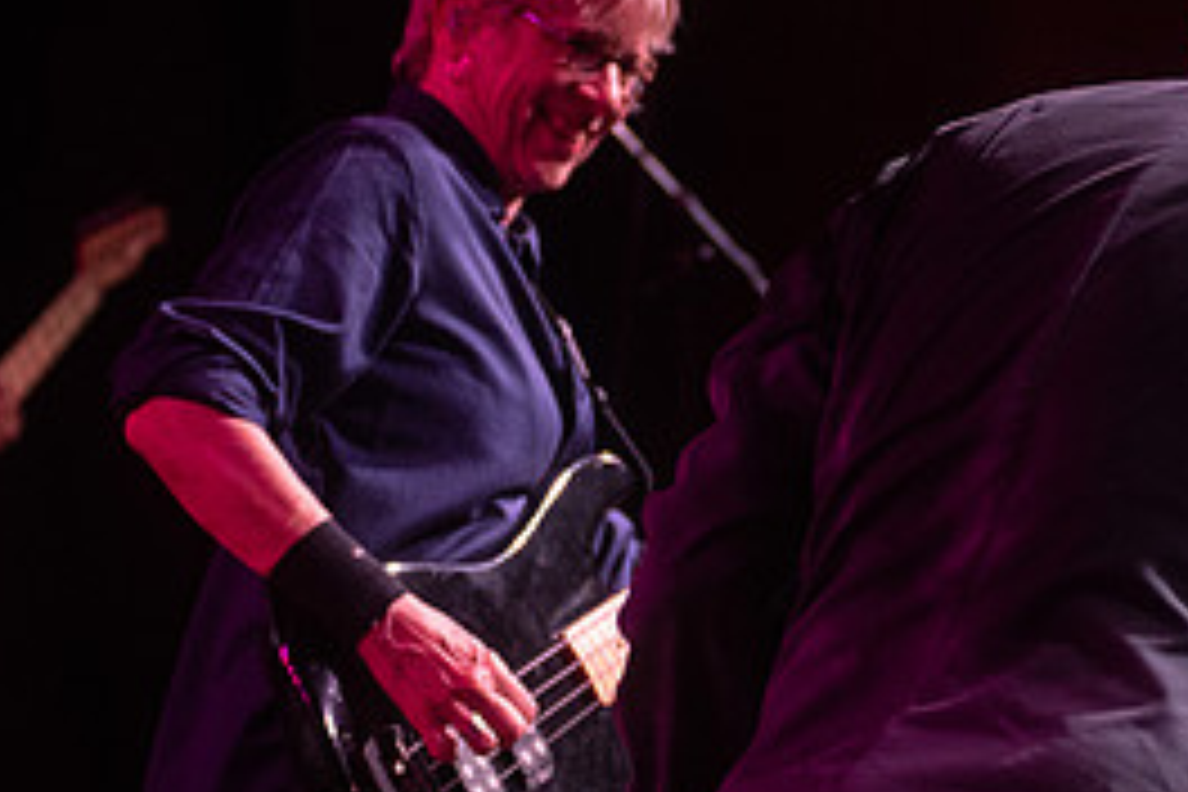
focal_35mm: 176
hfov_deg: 11.7
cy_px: 250
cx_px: 684
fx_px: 5808
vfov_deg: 7.8
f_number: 3.2
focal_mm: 80
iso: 2000
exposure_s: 1/160
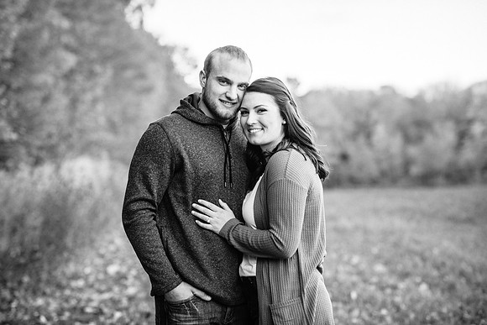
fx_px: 1150
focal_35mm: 85
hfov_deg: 23.9
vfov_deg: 16.1
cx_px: 244
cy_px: 162
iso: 320
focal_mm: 85
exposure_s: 1/200
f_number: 2.8
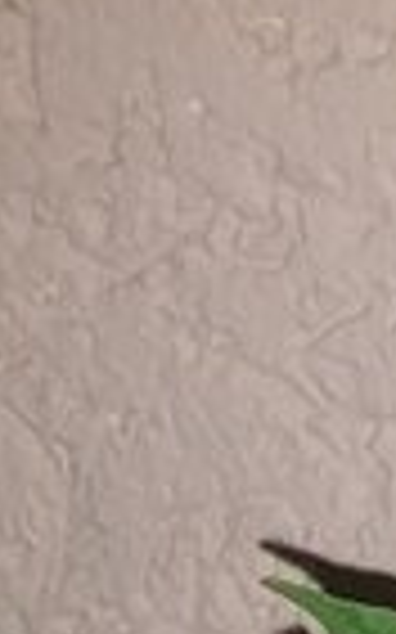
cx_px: 396
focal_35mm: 140
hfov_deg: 9.3
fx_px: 2420
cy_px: 1079
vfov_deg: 13.6
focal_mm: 3.3
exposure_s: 1/100
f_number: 2.2
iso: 64
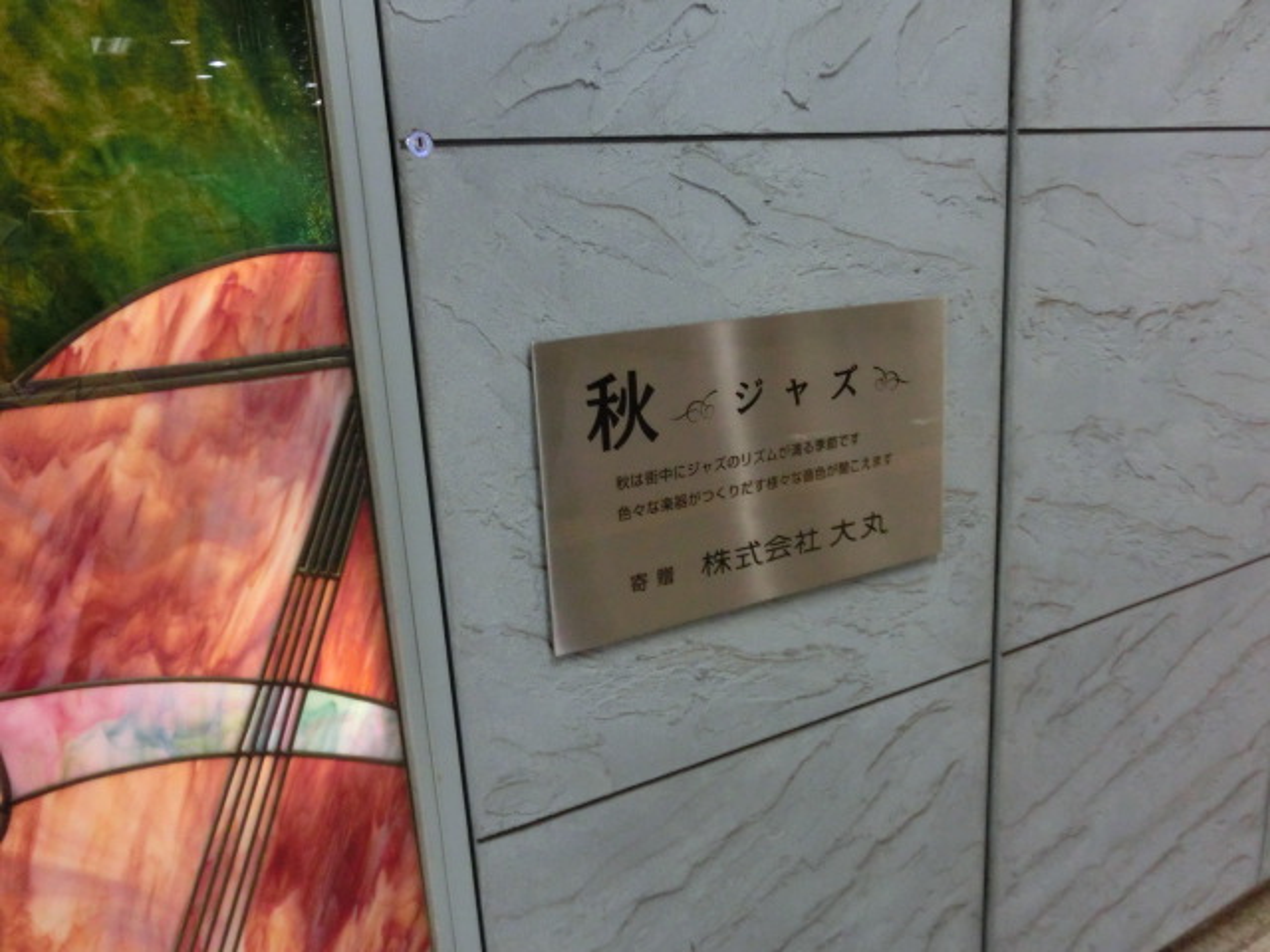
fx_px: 1027
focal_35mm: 28
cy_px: 476
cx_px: 635
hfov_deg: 63.4
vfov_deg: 49.7
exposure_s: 1/100
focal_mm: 5
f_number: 3
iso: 800
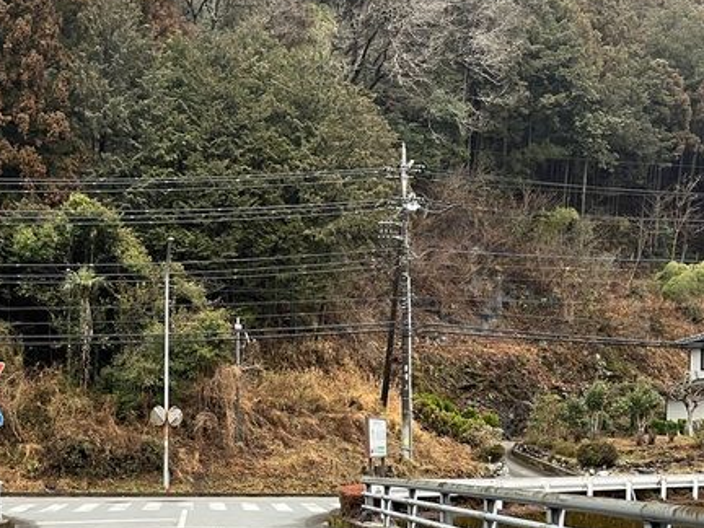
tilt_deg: -2.8
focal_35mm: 49
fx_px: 997
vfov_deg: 28.5
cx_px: 224
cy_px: 473
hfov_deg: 38.4
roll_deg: +0.3
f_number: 1.6
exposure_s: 1/82
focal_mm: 5.1
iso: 125
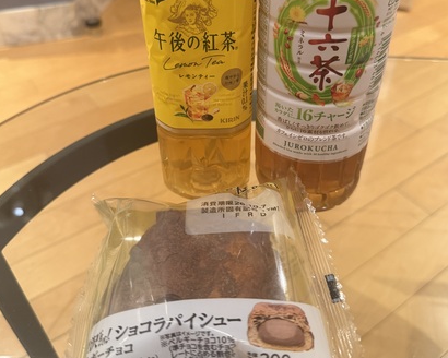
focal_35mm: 32
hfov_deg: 55.7
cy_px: 139
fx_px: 424
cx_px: 224
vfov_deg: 45.5
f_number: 1.78
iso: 320
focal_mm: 6.76
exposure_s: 1/50
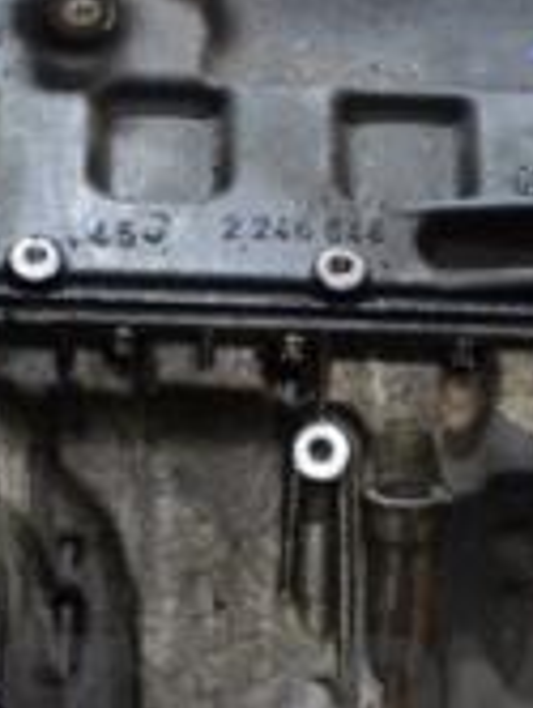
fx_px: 4259
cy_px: 132
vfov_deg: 9.5
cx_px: -77
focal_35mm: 208
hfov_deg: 7.1
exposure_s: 1/30
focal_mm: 40
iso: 2000
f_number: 5.3
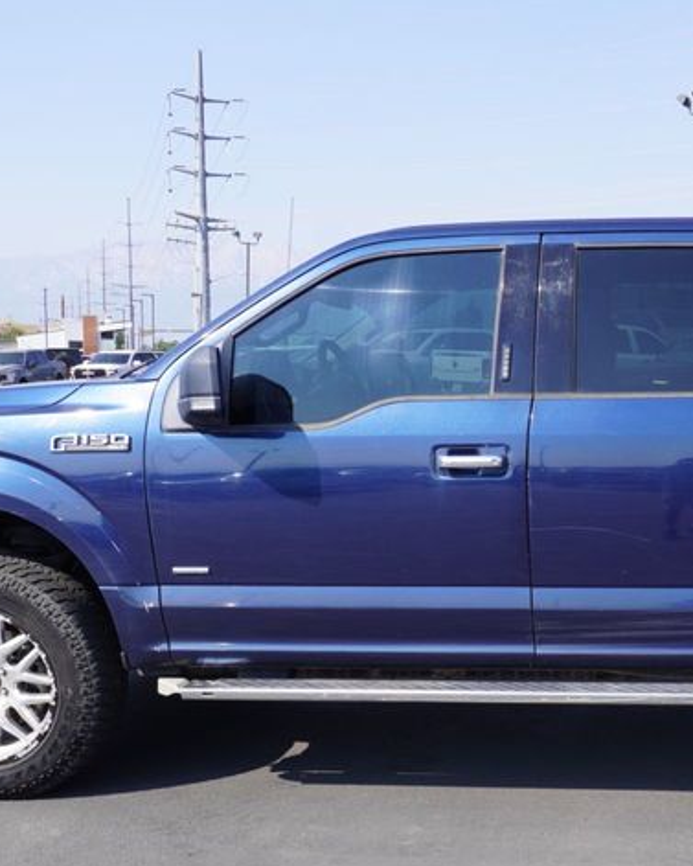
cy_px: 564
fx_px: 1256
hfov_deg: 29.4
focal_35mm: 49
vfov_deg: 37.7
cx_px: 647
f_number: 8
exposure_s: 1/125
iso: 100
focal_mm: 16
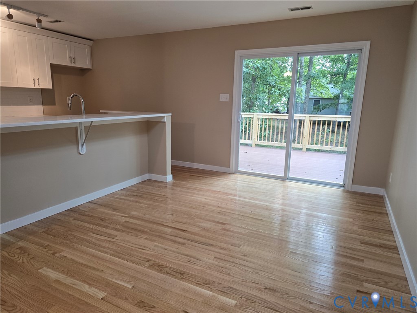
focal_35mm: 23
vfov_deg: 58.9
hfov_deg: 73.9
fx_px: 277
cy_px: 156
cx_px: 208
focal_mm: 6.3
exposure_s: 1/120
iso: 160
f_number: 1.7
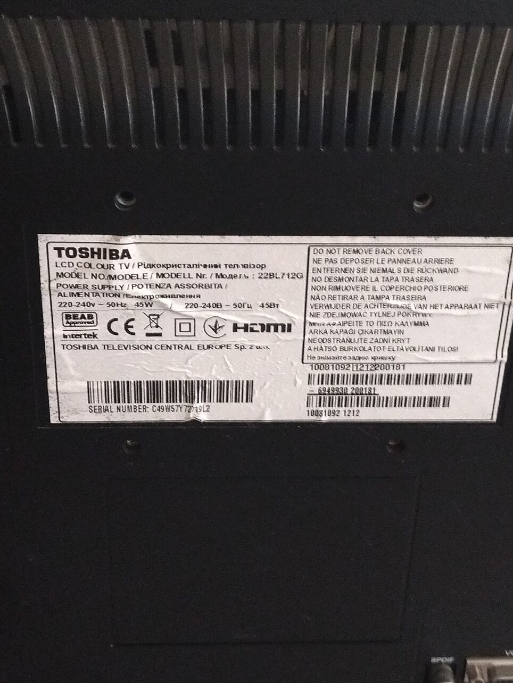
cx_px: 258
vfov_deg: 63.4
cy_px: 342
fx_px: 553
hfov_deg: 49.8
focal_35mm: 28
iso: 1469
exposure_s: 1/17
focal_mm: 4.74
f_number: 1.79
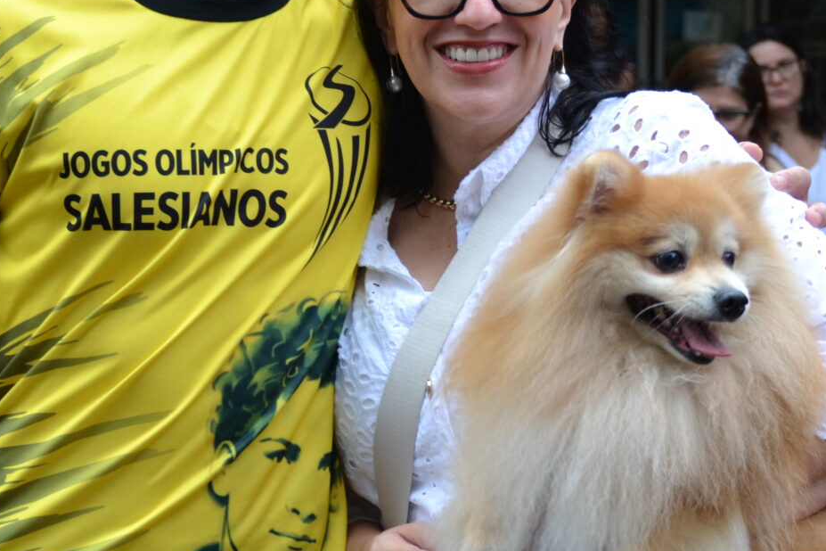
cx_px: 343
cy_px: 187
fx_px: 2707
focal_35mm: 118
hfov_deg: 17.3
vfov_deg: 11.6
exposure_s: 1/100
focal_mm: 38
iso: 400
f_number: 5
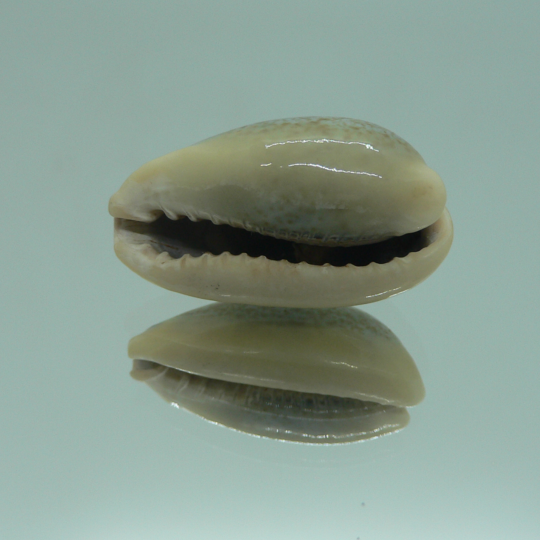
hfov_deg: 40.0
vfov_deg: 40.0
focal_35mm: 42
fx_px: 741
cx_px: 279
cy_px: 270
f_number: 2.8
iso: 100
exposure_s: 1/60
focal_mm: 4.6
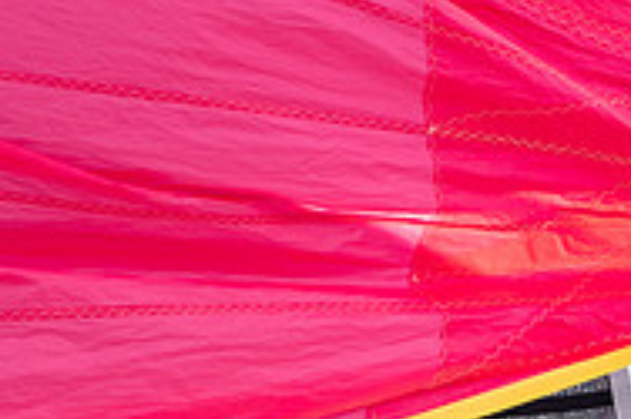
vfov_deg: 1.1
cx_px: 487
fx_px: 21067
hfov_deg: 1.7
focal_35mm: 1203
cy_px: 595
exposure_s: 1/2000
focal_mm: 260
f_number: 5
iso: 320
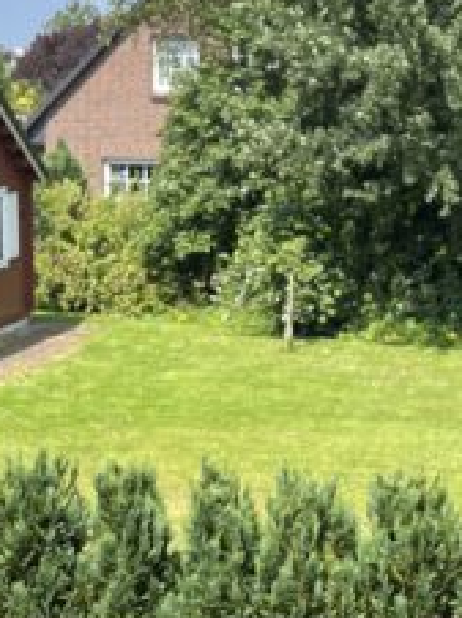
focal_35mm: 118
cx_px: 375
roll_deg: -1.5
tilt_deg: -13.2
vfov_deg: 16.5
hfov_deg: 12.5
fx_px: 2104
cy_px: 561
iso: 50
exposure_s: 1/1721
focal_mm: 5.1
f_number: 1.6
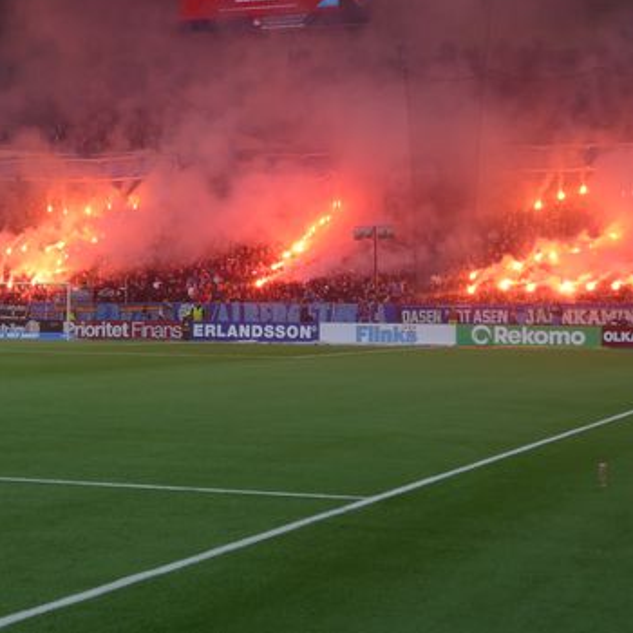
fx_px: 1759
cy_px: 250
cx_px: 222
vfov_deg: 20.4
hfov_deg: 20.4
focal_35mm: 85
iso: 80
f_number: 3.5
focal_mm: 12
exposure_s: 1/320
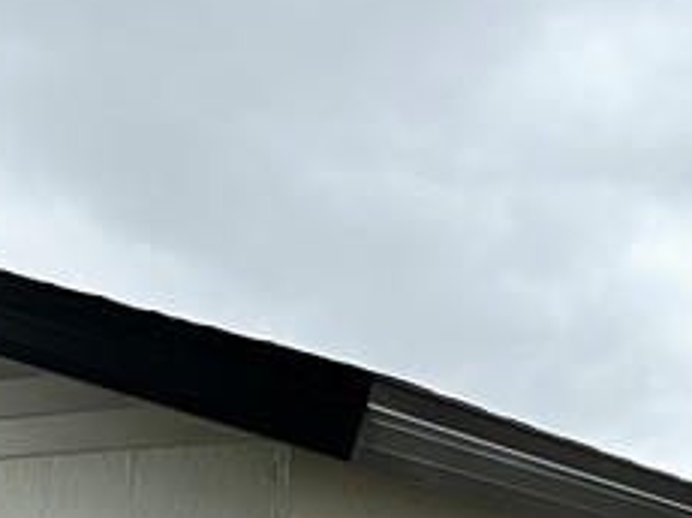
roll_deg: -2.9
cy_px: 702
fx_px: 2137
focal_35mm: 107
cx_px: 6
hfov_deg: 18.0
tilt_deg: +2.8
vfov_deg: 13.3
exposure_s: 1/3597
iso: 80
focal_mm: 6.86
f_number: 1.78
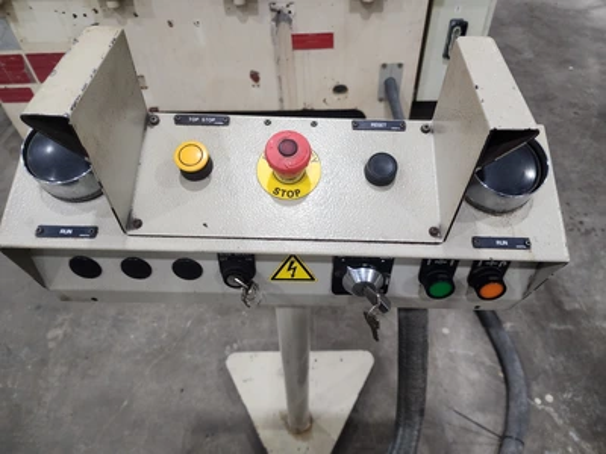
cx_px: 303
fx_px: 403
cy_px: 227
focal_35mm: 23
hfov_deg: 73.9
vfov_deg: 58.9
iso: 320
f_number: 1.8
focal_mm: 6.4
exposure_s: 1/120
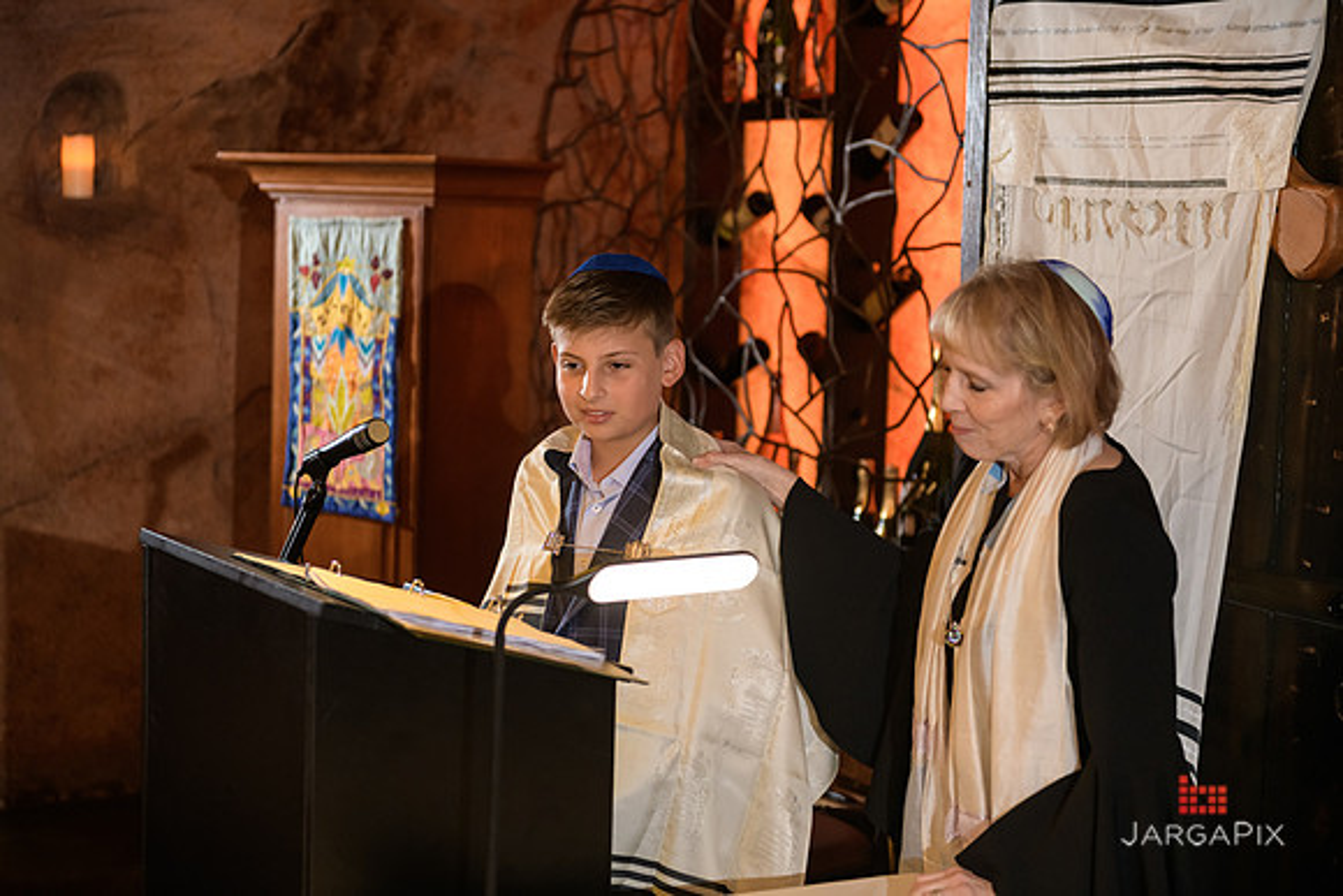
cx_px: 672
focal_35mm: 62
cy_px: 448
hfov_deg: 32.4
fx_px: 2313
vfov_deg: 21.9
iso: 1600
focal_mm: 62
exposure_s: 1/125
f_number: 3.2
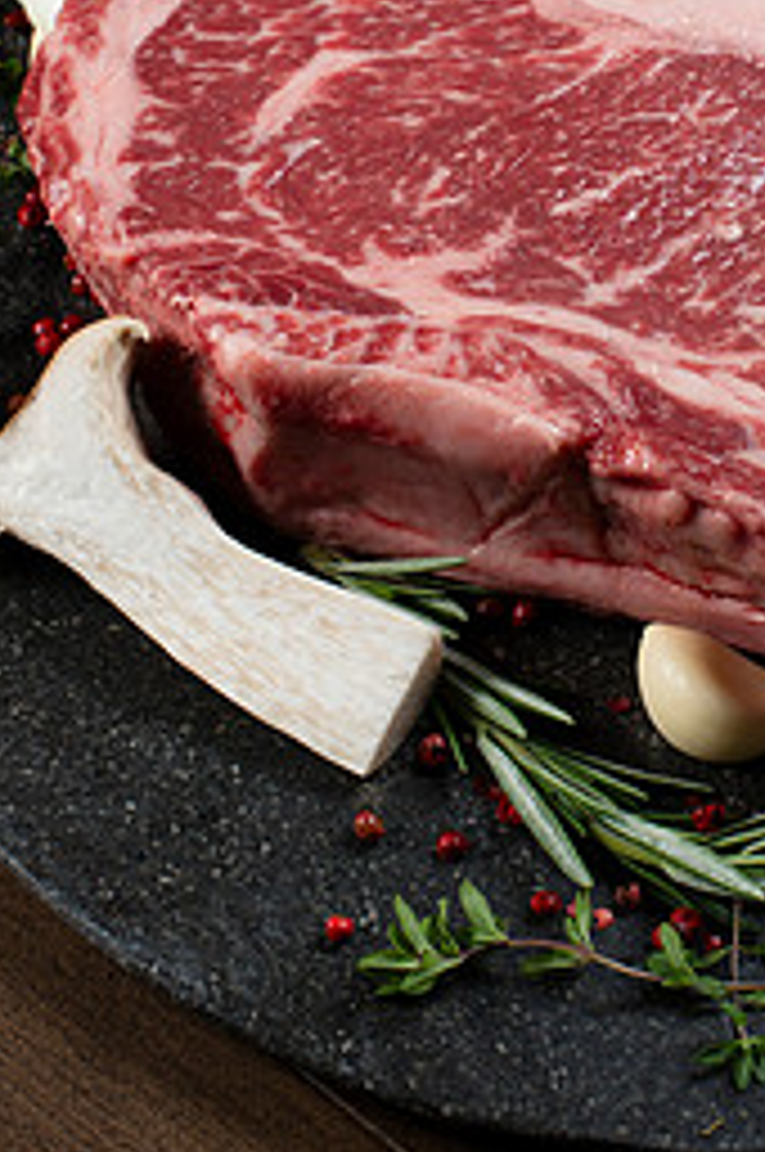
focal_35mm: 88
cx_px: 594
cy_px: 198
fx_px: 2812
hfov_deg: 15.4
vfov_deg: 22.8
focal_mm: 50
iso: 400
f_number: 9
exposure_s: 1/200
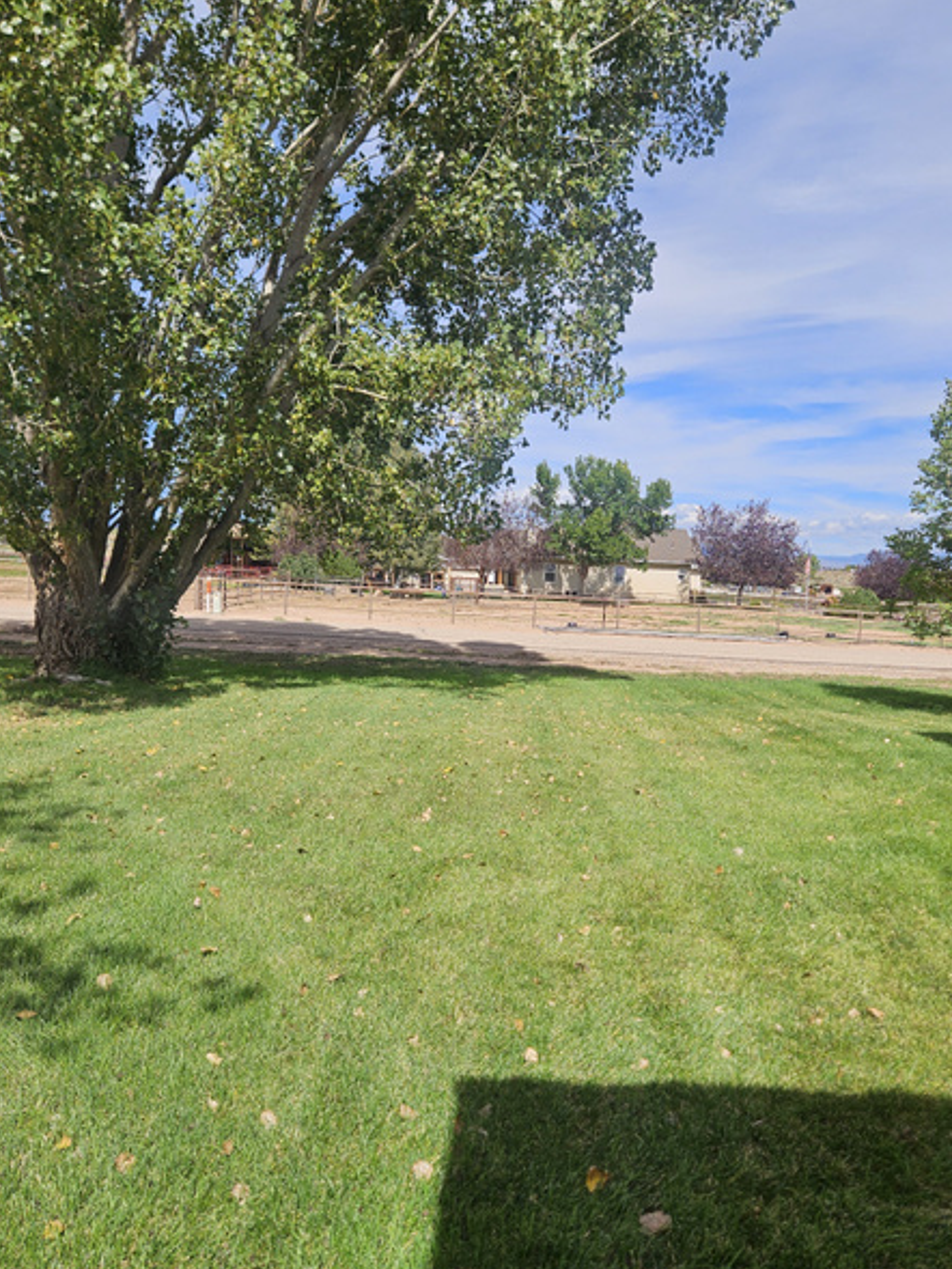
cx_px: 504
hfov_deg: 46.8
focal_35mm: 30
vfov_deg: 59.9
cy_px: 681
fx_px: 1100
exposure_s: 1/2192
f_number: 1.8
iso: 25
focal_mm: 5.4
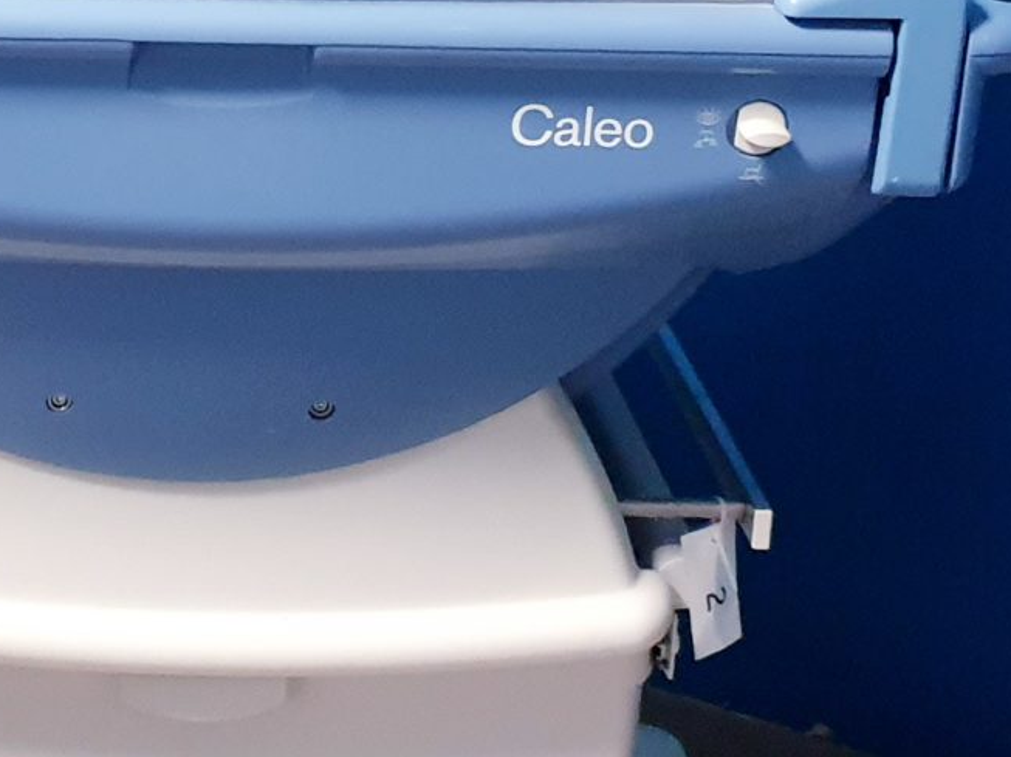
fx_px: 2977
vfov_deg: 14.4
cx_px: -96
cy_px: 90
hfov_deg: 18.5
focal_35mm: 102
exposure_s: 1/25
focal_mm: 4.3
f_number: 1.5
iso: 320
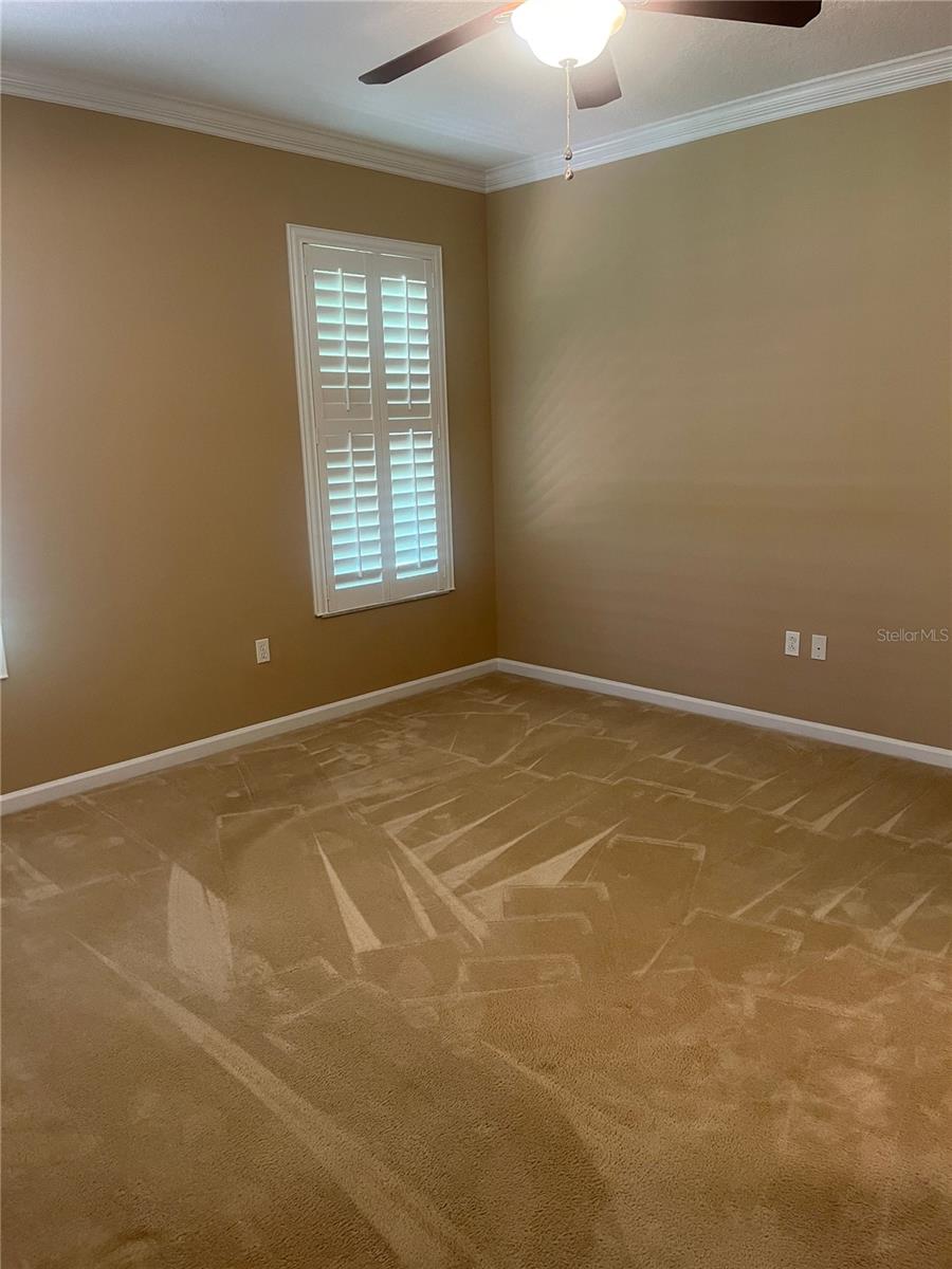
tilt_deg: -12.2
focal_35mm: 26
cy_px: 634
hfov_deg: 53.1
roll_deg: +2.5
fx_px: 953
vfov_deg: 67.3
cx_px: 476
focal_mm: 5.1
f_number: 1.6
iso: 320
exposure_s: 1/60
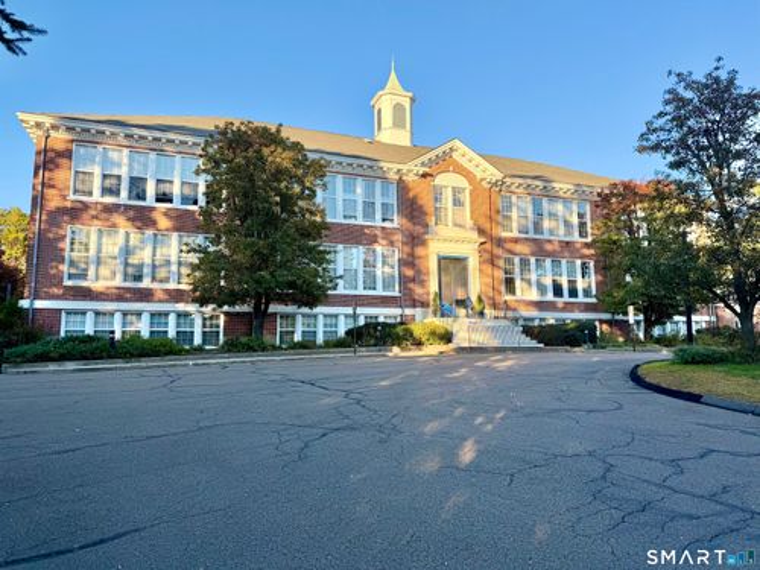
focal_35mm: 24
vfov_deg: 56.8
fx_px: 527
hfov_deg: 71.6
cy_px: 285
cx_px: 380
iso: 80
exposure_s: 1/1075
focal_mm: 6.76
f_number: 1.78
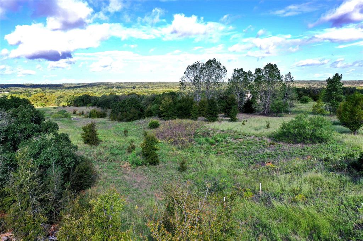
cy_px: 120
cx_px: 182
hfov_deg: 65.5
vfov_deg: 46.4
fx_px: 282
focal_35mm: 28
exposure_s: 1/240
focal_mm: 10.26
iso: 100
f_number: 5
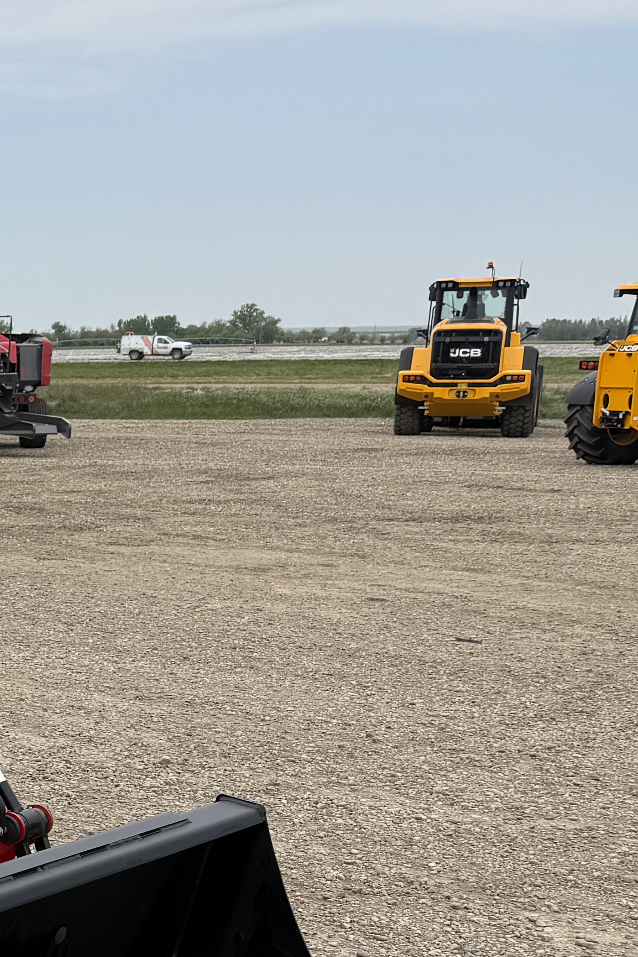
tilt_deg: -10.2
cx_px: -463
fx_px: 1728
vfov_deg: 30.6
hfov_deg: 17.5
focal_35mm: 65
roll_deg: -0.1
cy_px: 687
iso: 80
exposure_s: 1/4405
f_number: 1.78
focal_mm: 6.76
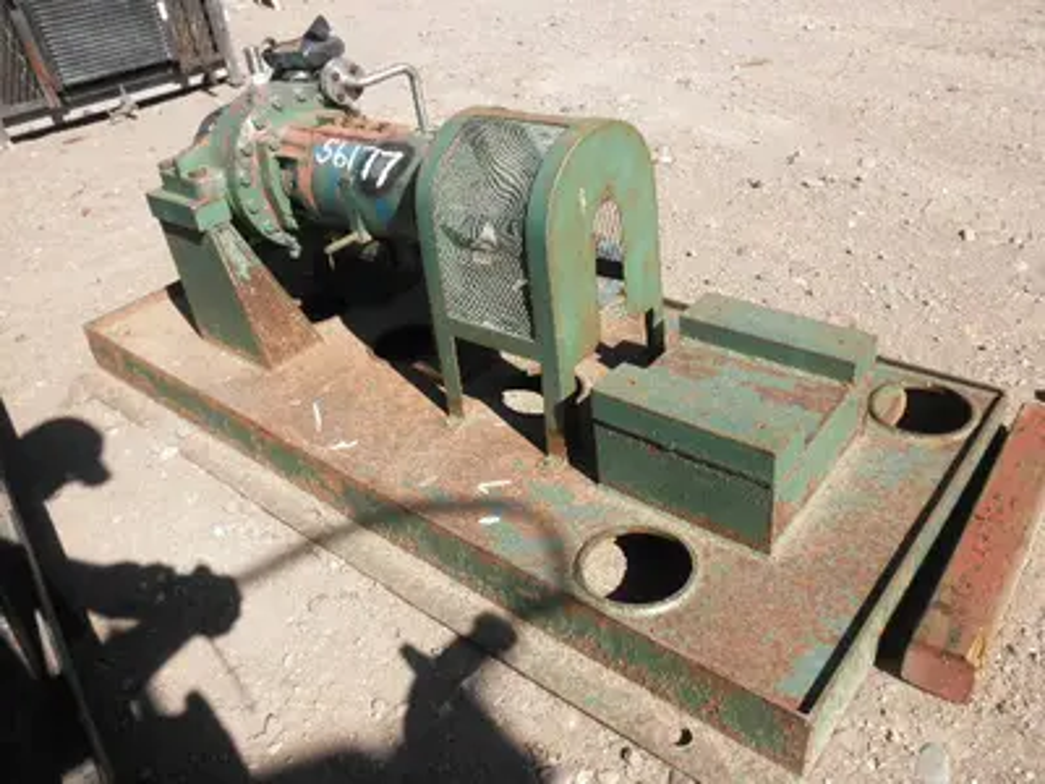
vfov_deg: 49.7
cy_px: 392
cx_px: 522
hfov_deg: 63.4
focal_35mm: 28
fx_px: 845
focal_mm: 5
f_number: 8.5
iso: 64
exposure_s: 1/80
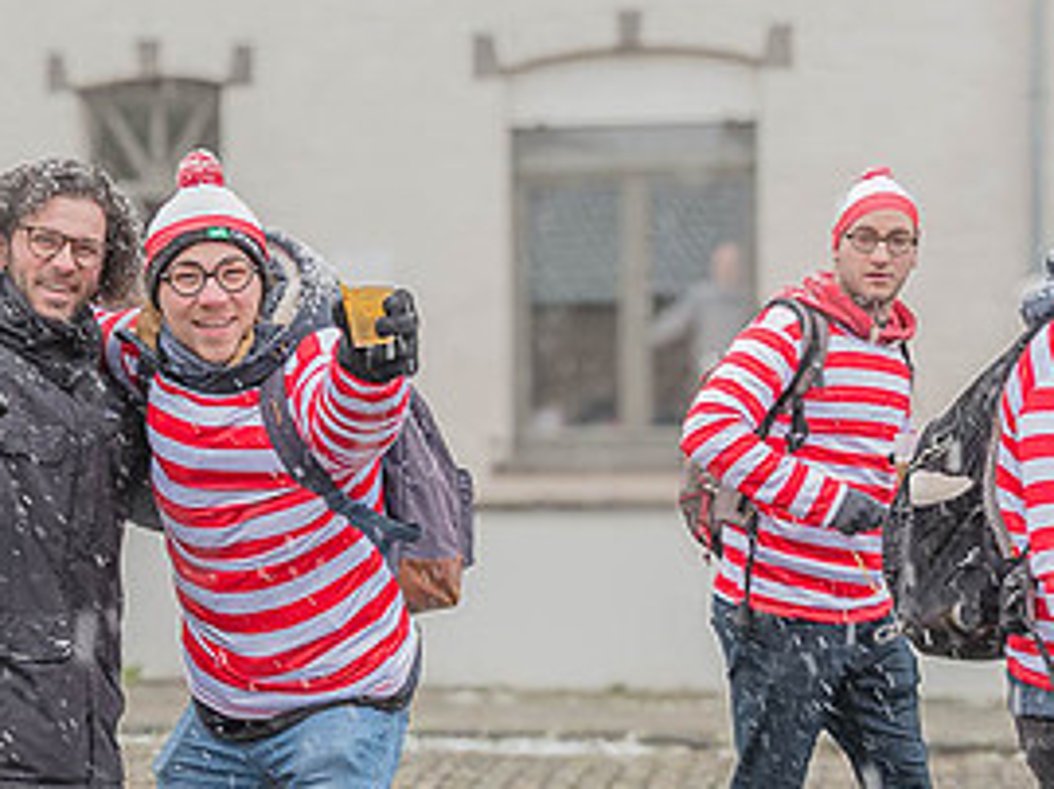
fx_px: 2677
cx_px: 198
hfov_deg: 22.0
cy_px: 567
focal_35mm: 88
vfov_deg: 16.7
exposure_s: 1/100
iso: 800
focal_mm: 42
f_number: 5.6
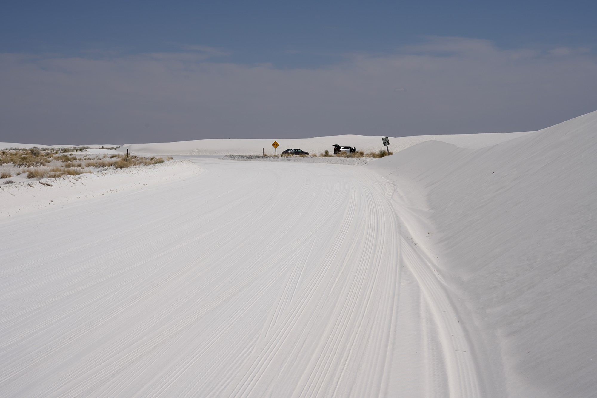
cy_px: 199
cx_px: 298
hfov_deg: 33.4
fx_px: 995
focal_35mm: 60
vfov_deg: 22.6
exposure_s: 1/320
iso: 50
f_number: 11
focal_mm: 60
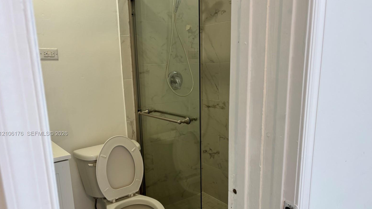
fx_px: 286
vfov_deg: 39.8
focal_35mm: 29
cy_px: 134
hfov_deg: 66.1
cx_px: 184
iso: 80
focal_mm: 5.96
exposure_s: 1/60
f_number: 1.6
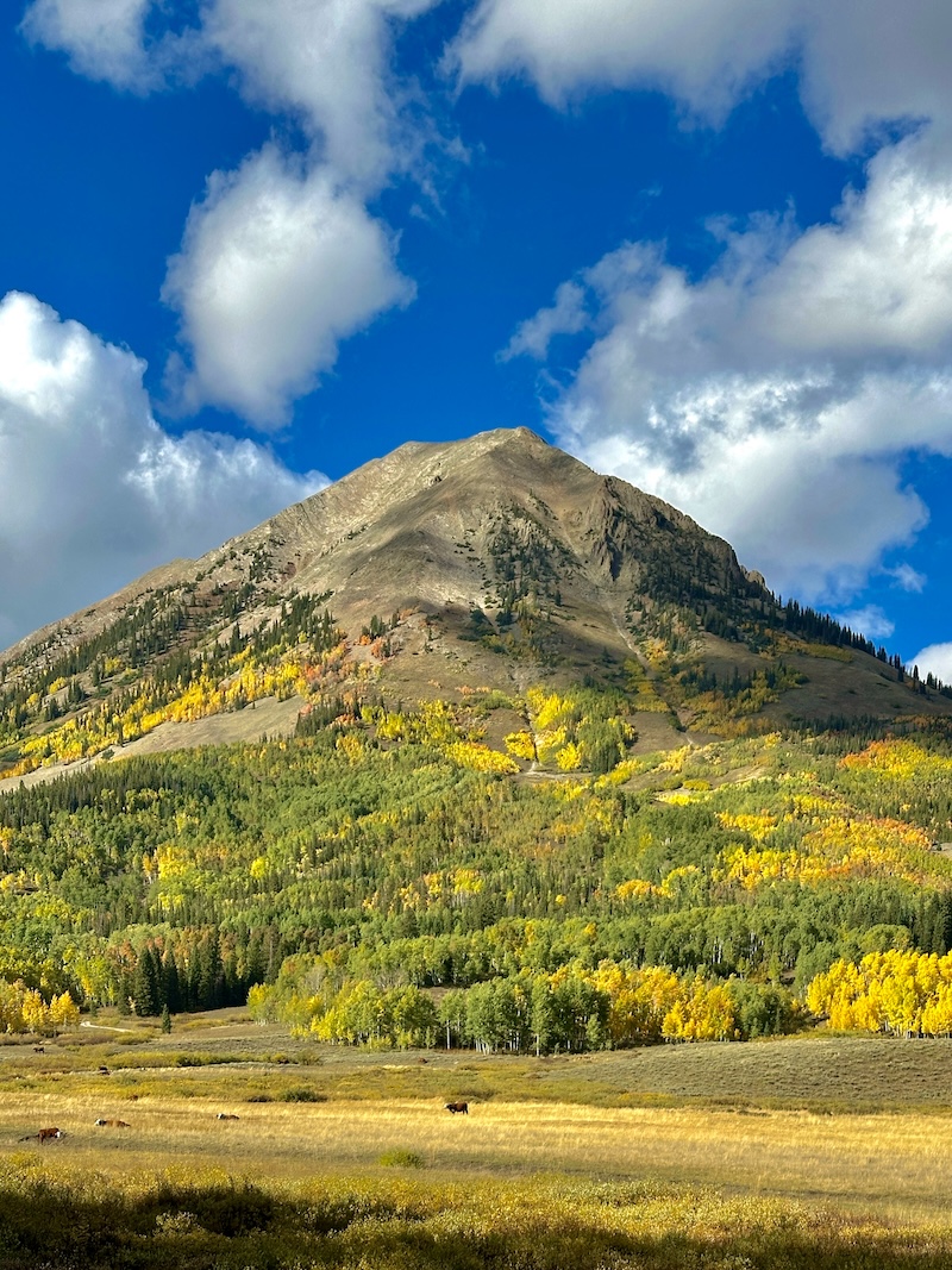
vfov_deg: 39.7
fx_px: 1760
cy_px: 635
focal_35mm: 48
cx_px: 476
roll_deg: -1.4
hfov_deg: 30.3
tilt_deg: +14.9
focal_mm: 6.86
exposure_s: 1/4566
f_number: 1.78
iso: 64
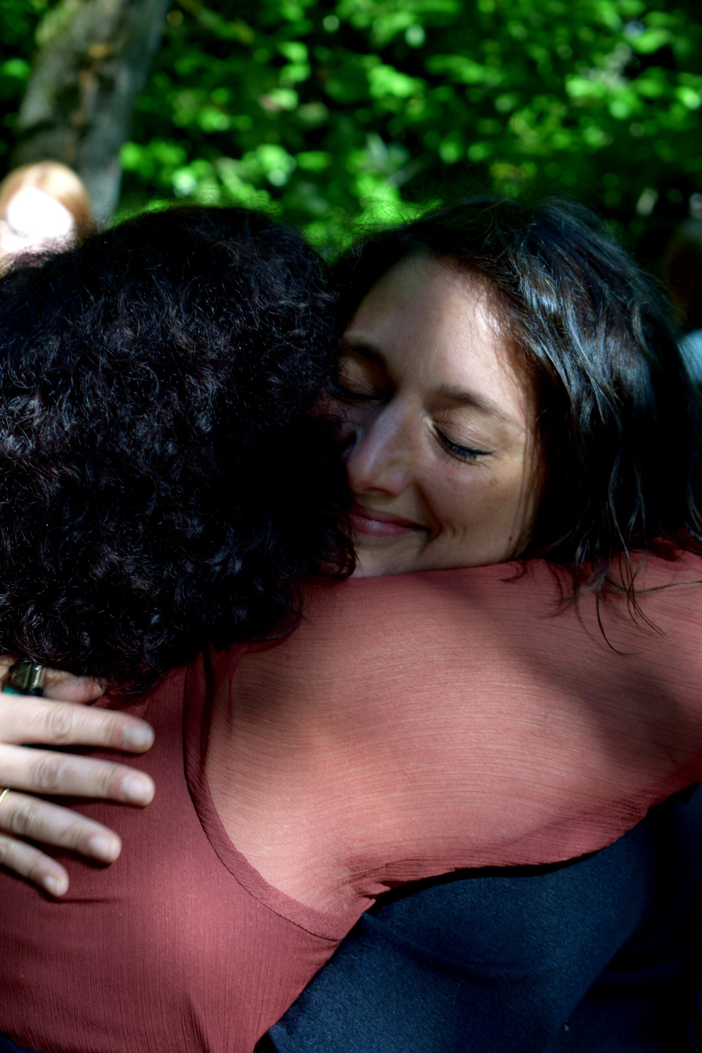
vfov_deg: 24.6
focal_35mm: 82
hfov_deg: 16.6
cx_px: 351
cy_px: 526
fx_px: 2413
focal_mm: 55
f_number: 5.6
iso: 400
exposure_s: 1/125
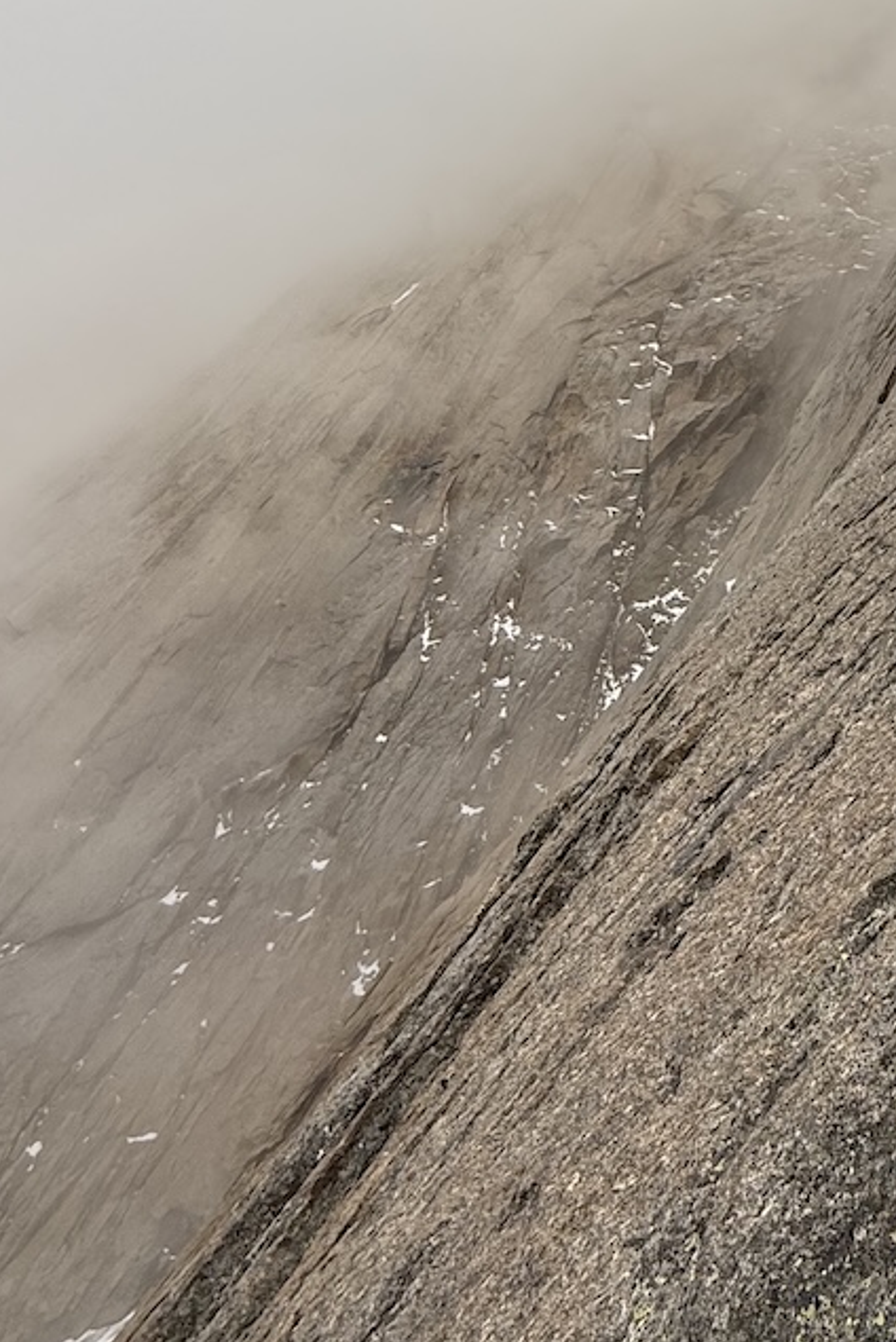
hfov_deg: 35.2
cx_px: 945
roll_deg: -9.8
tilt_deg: +39.5
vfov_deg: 53.9
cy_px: 298
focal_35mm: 33
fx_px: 1231
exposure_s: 1/664
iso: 50
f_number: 2.2
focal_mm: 2.22
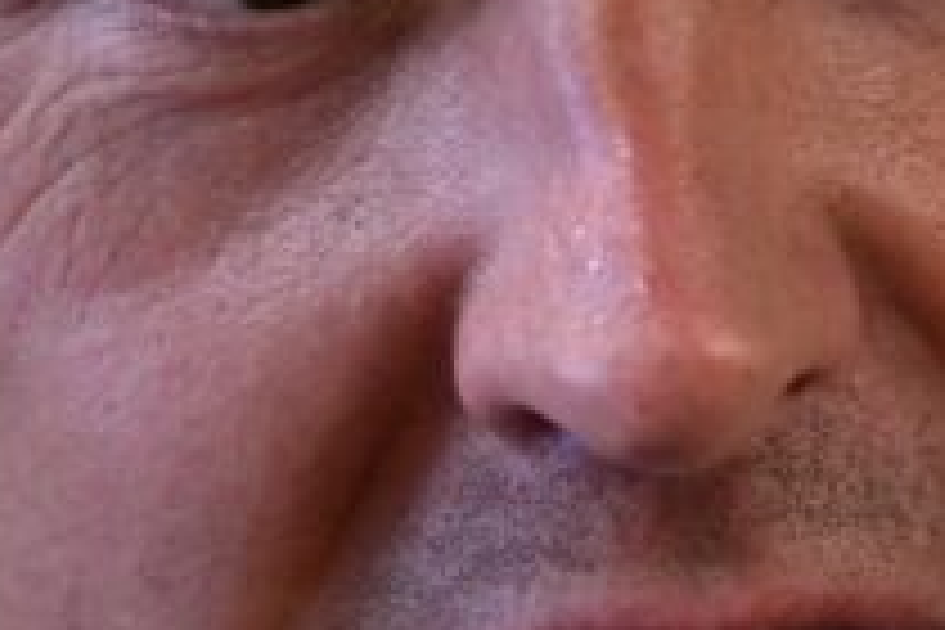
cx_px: 454
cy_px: 90
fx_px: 25356
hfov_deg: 2.1
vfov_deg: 1.4
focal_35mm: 966
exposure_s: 1/100
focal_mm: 135
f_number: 1.8
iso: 1600
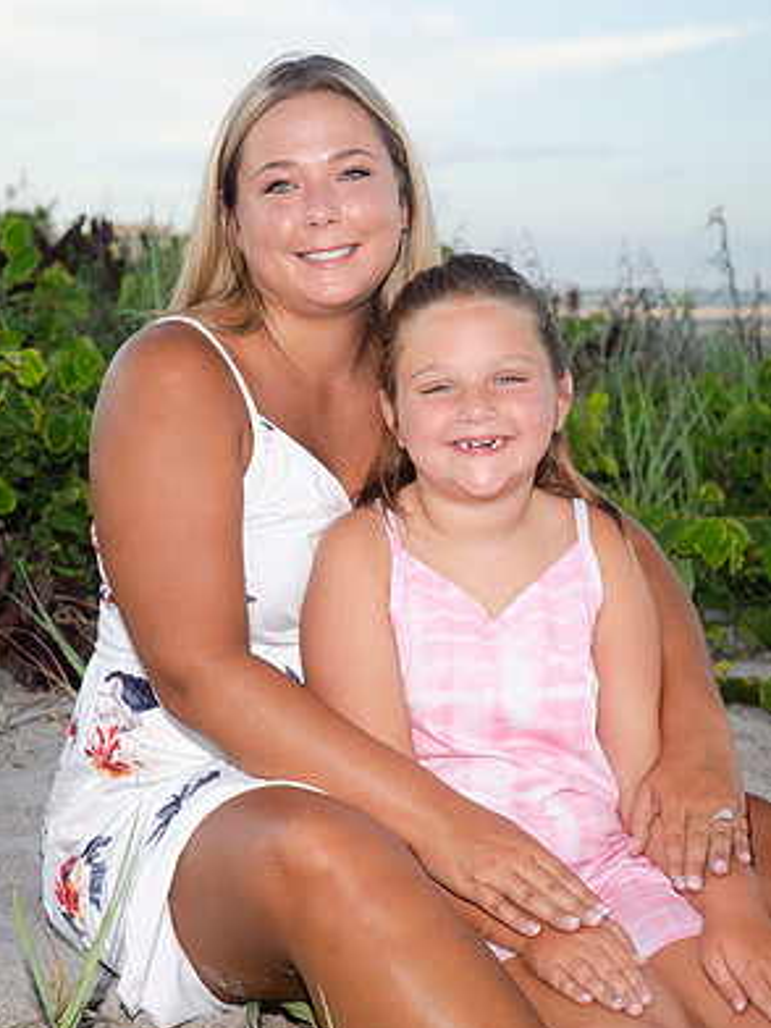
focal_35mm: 86
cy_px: 480
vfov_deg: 22.8
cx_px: 383
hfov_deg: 17.2
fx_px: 2554
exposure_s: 1/250
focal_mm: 52
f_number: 5.6
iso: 100
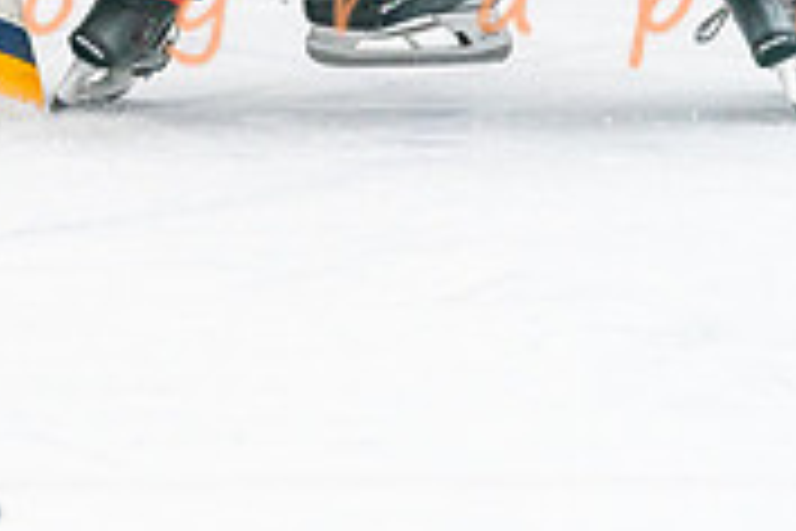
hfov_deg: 4.1
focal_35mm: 497
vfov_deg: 2.8
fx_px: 10988
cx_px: -223
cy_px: -135
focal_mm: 135
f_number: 2.8
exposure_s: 1/1250
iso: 3200
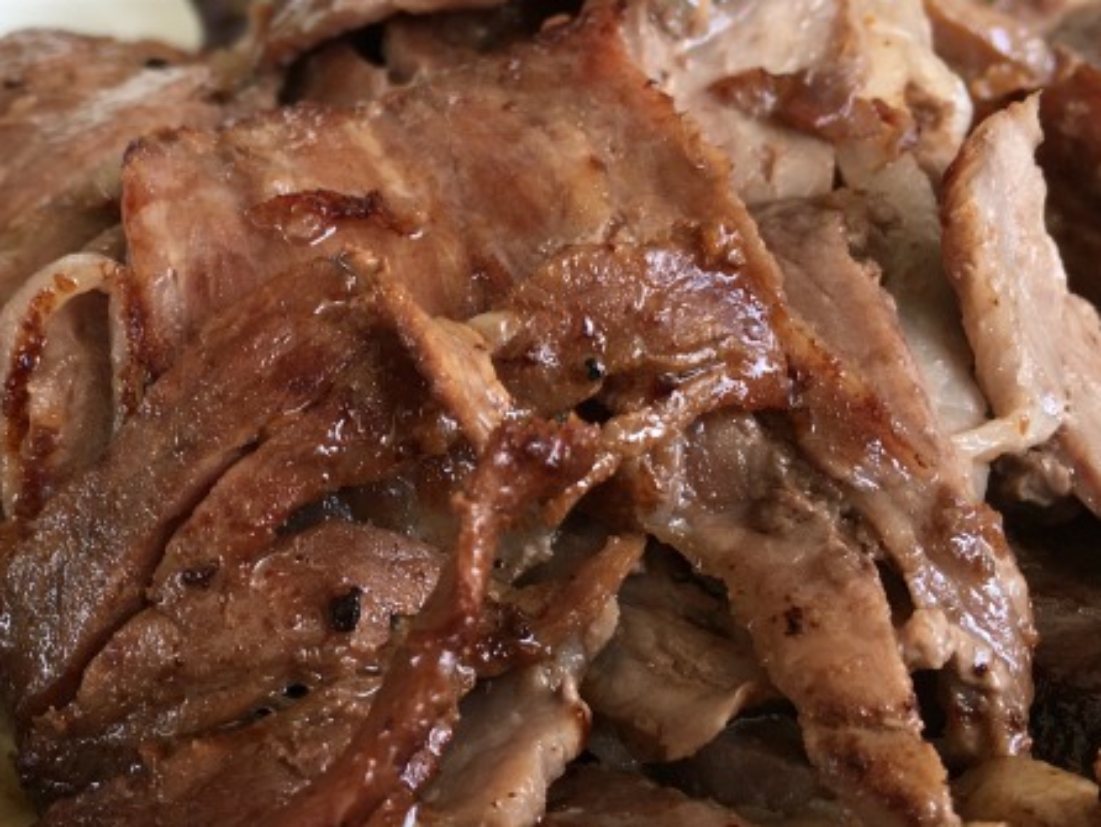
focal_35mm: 52
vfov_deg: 28.0
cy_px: 447
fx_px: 1655
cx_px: 235
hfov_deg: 35.7
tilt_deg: -25.2
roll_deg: +0.6
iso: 25
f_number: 2.2
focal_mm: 4.15
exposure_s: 1/50
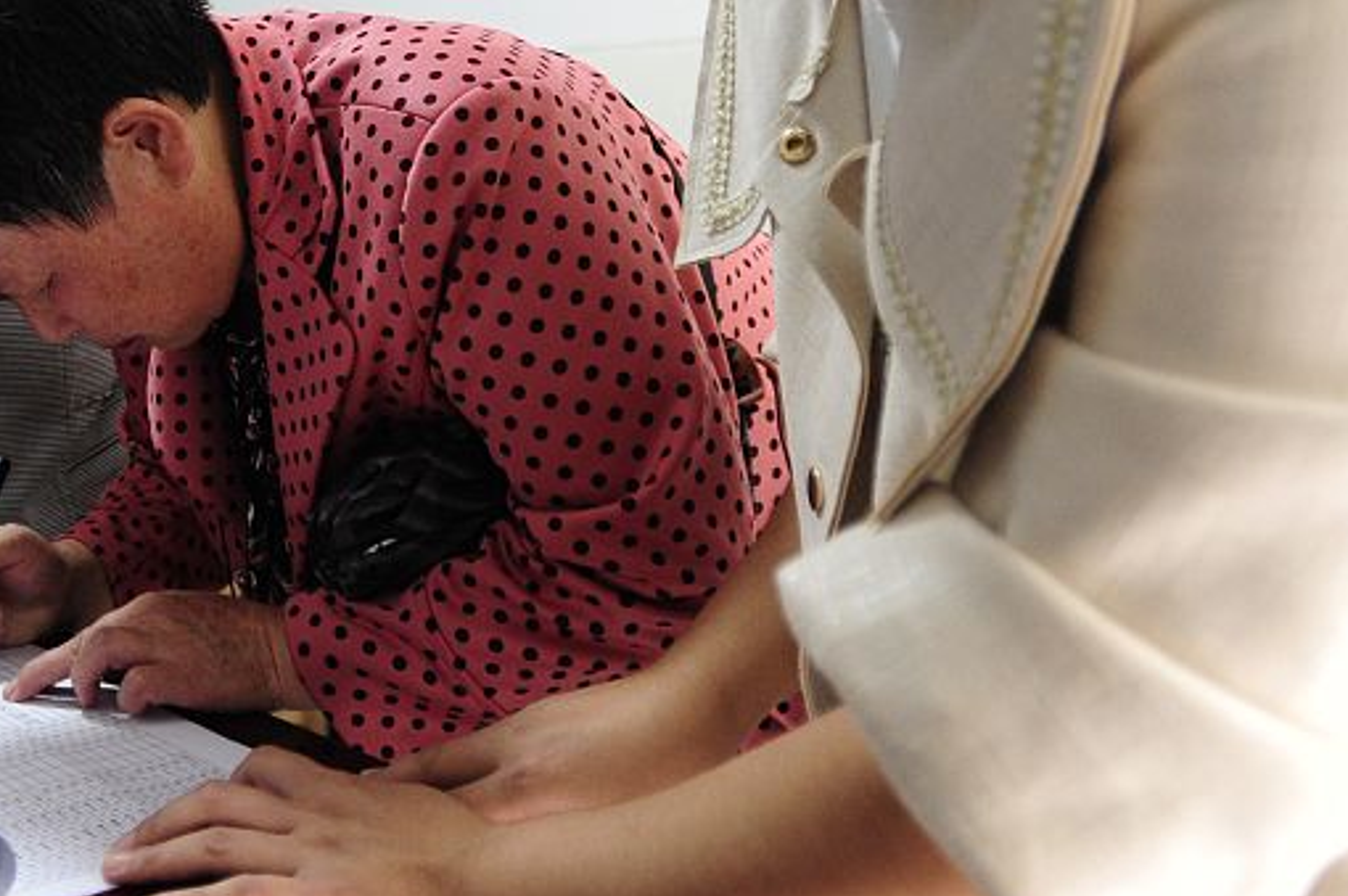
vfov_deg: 31.6
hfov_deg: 45.2
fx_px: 1496
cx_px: 209
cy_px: 74
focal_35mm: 40
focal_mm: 17
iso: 1600
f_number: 2.8
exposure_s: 1/60
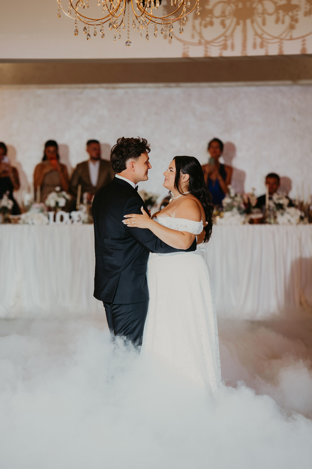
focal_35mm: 85
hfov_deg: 16.1
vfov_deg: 23.9
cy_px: 234
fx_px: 1105
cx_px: 156
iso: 320
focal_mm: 85
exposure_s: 1/250
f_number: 1.8
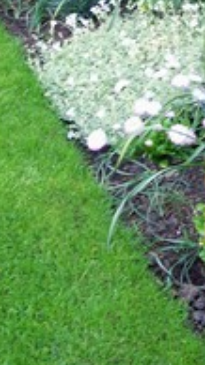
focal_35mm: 89
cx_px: 143
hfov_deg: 13.6
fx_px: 861
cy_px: -11
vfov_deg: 22.9
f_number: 2.7
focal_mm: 6
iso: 80
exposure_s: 1/64.9
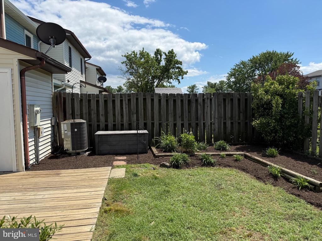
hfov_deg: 71.6
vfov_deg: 56.8
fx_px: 223
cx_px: 161
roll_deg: -0.2
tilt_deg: -3.6
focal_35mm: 24
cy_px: 120
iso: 80
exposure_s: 1/4673
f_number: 1.78
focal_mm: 6.76
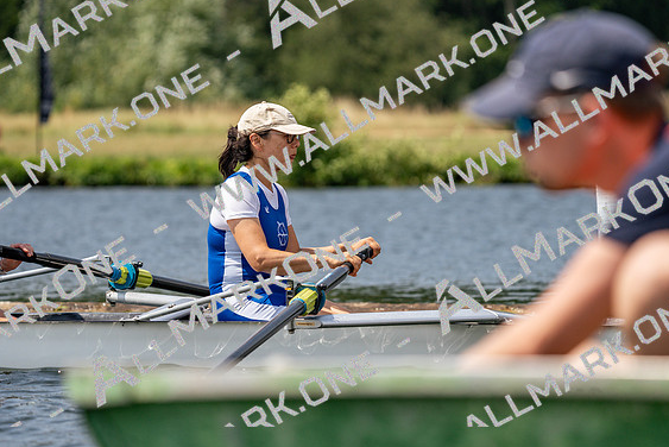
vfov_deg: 4.4
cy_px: 223
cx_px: 334
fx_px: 5856
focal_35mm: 315
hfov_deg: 6.5
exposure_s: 1/1600
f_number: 6.3
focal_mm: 306
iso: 200
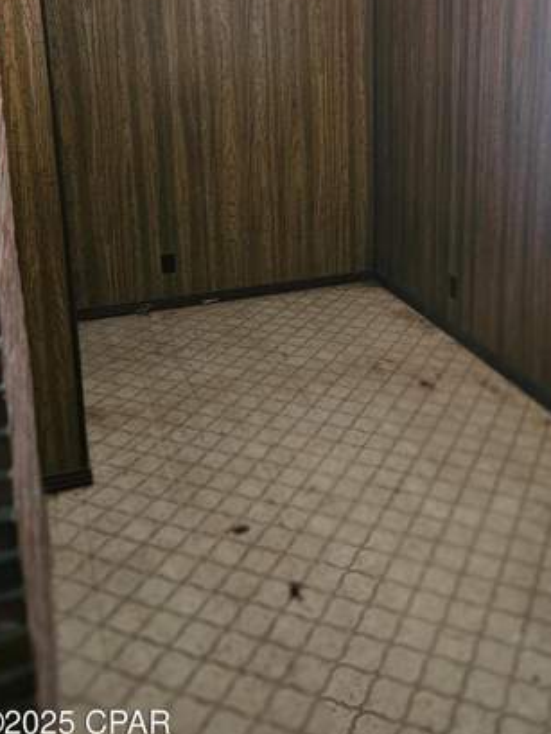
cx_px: 407
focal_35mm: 36
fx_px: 764
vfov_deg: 49.7
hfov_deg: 38.7
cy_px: 201
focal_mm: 6.3
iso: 800
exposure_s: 1/24
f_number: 1.7
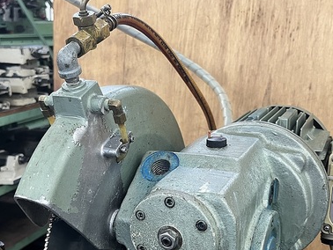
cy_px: 180
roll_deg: +1.7
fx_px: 424
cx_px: 168
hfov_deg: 42.9
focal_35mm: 44
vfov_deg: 32.4
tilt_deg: -19.1
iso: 200
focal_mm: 5.1
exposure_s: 1/60
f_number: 1.6
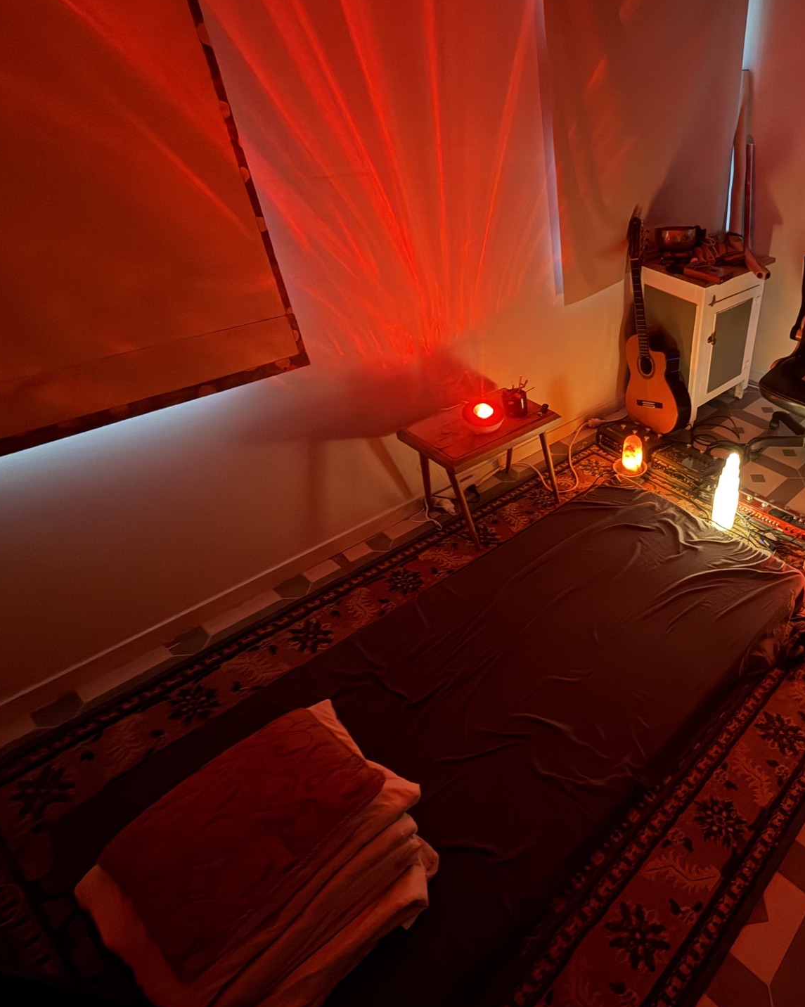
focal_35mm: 21
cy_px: 494
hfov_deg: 57.4
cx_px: 708
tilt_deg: -35.8
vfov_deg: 77.6
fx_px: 626
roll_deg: -7.2
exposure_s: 1/10
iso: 1250
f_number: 2.2
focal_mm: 2.22
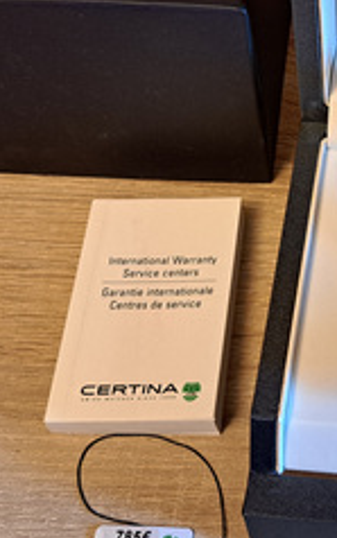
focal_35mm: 64
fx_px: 939
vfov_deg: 31.5
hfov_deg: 19.4
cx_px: 384
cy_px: 145
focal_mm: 5.23
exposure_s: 1/50
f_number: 1.8
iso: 320
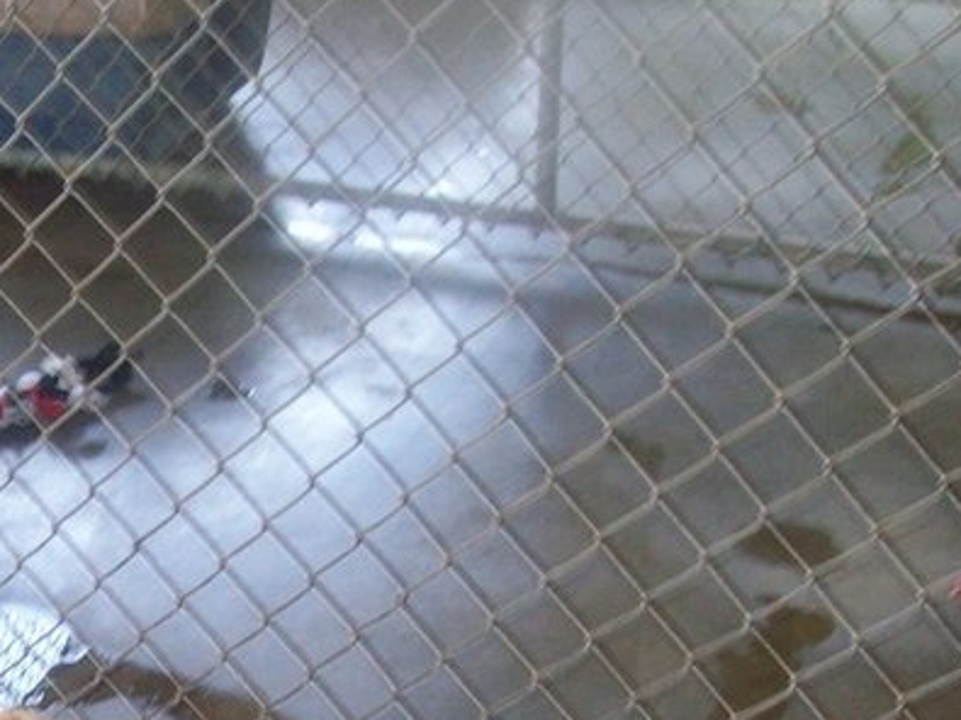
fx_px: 1943
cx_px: 73
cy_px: 609
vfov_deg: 20.7
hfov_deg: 26.7
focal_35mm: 70
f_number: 2.7
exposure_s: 1/64
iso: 200
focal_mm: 6
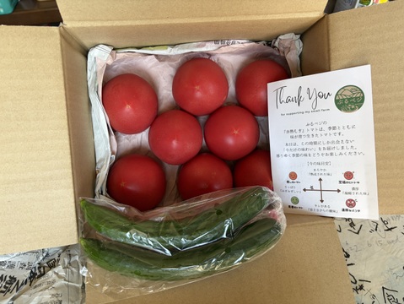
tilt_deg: -47.4
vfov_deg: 53.1
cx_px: 202
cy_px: 152
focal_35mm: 26
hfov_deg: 67.3
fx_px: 304
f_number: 1.6
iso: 80
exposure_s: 1/50
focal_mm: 5.96
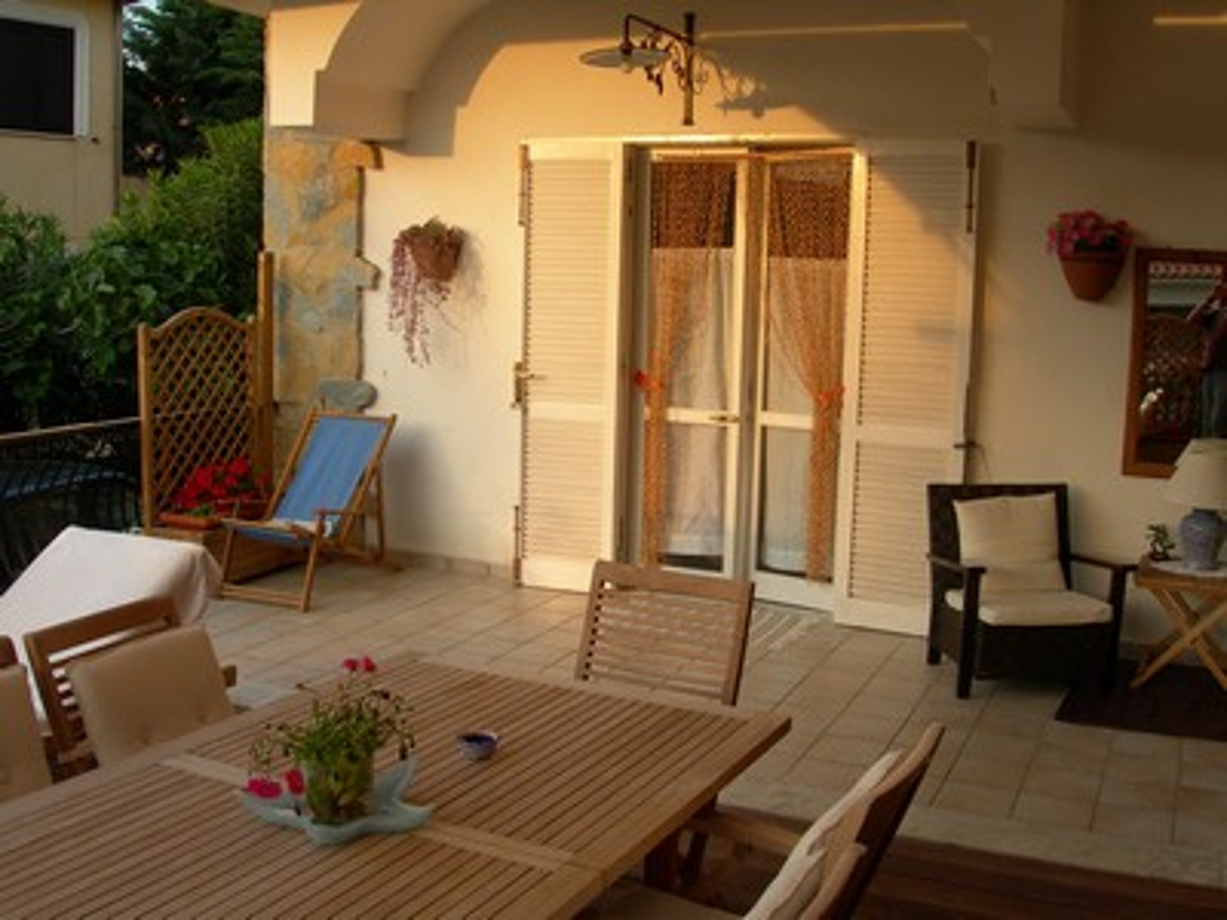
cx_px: 614
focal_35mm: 38
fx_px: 1347
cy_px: 460
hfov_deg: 49.0
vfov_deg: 37.7
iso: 50
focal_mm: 7.8
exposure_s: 1/76.5
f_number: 4.8
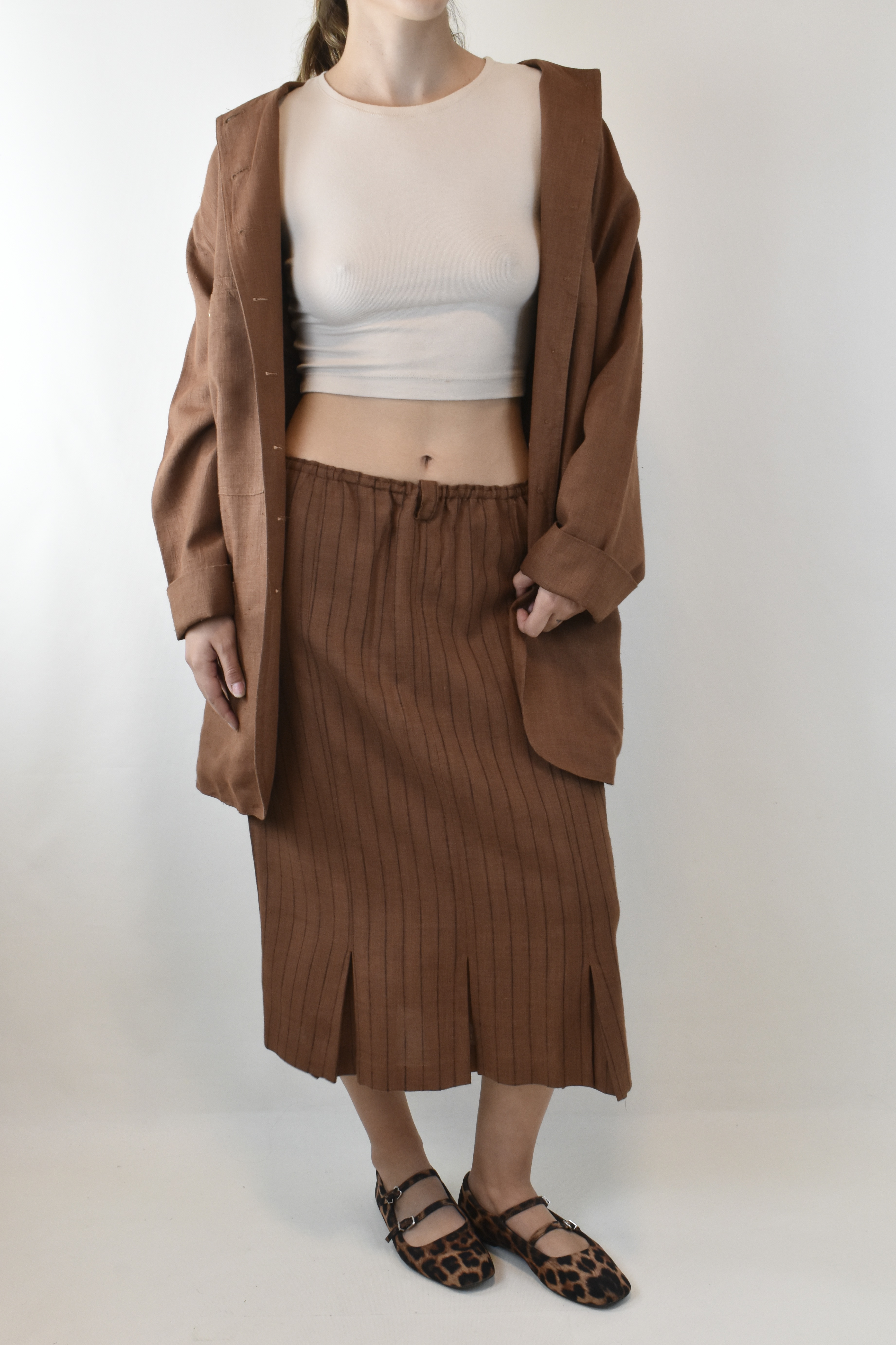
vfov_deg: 47.9
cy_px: 672
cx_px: 448
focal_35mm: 40
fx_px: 1512
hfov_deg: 33.0
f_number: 11
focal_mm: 27
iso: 1000
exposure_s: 1/50
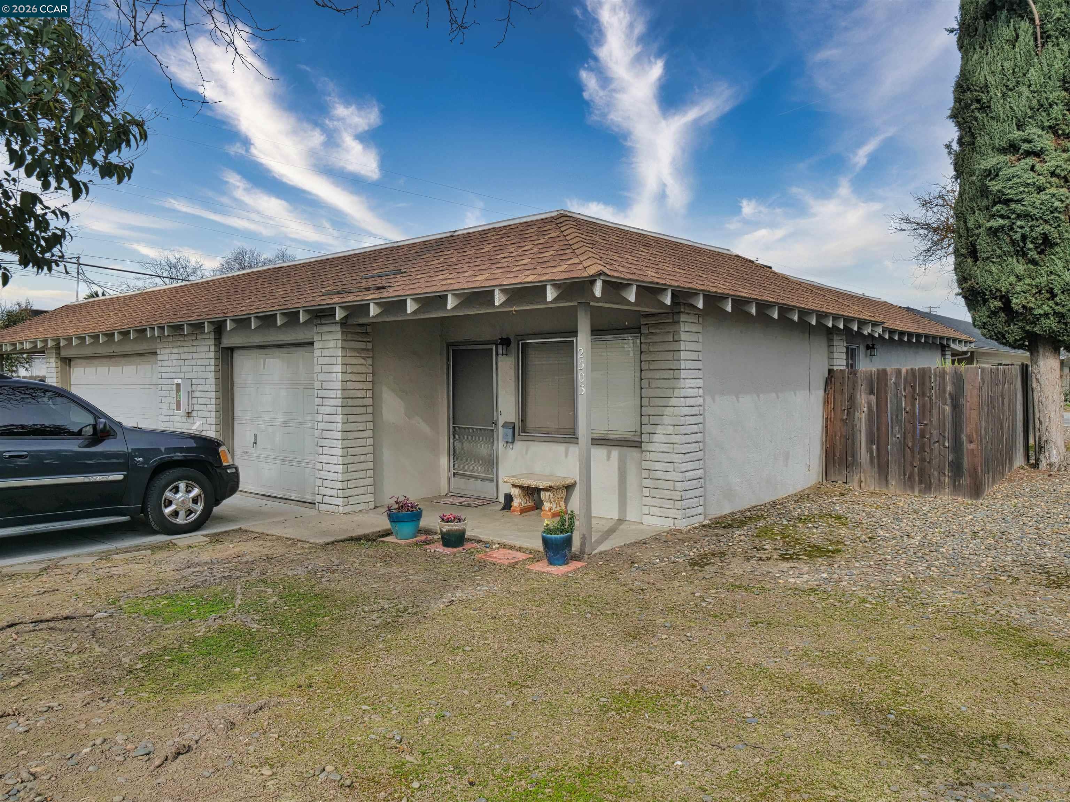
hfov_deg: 71.6
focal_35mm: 24
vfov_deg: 56.8
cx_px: 535
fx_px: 742
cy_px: 401
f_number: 8
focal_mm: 12
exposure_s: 1/200
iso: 125
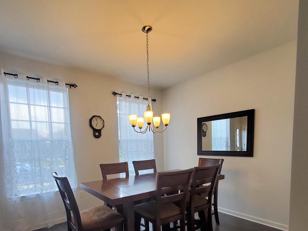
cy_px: 164
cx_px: 148
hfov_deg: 84.6
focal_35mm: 19
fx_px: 169
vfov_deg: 65.7
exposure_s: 1/60
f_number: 2.2
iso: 100
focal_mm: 1.8
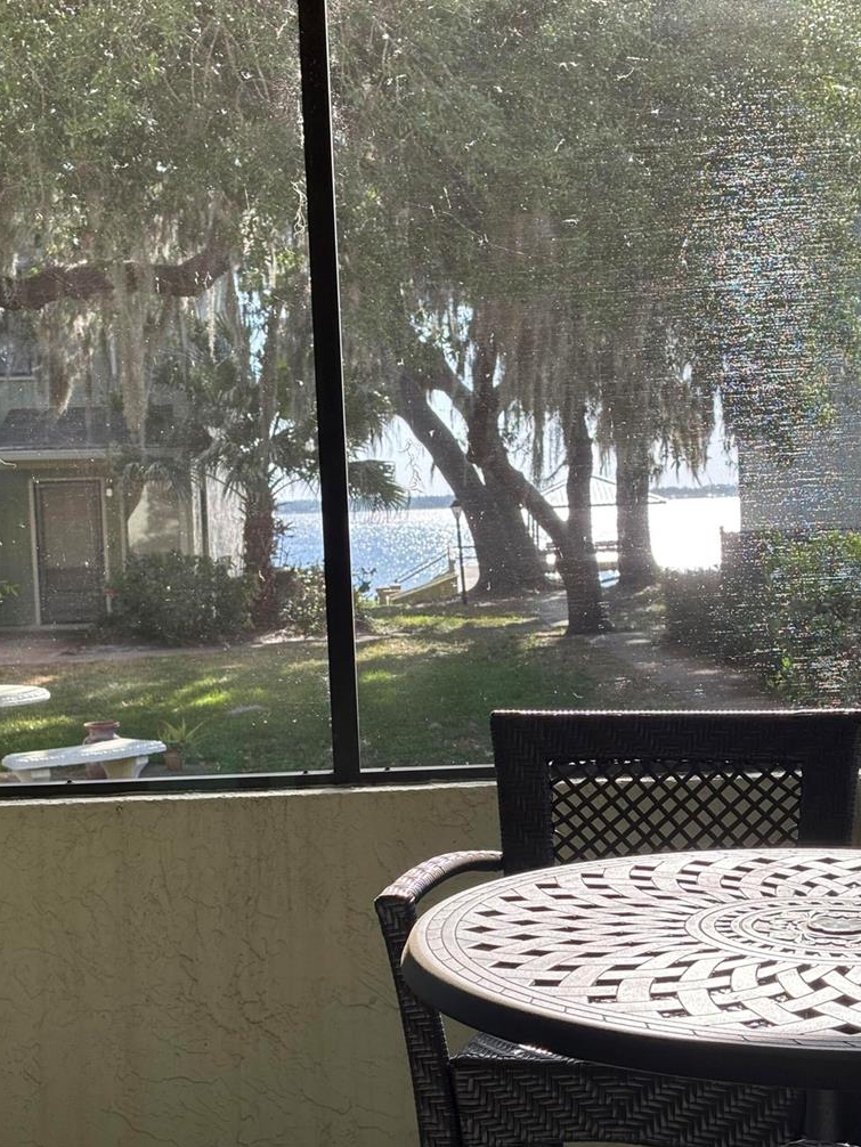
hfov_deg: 23.7
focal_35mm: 62
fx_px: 2055
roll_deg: +2.2
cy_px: 648
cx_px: 434
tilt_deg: -3.4
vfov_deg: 31.2
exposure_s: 1/604
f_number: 1.6
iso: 32
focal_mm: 5.96
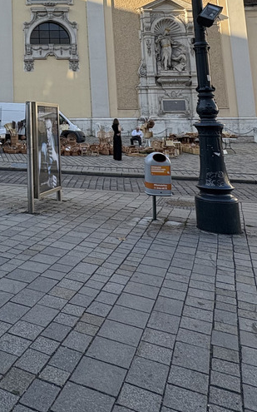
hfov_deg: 31.8
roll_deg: +0.5
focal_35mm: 36
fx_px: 404
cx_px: -16
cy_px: 52
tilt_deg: +10.2
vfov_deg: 49.0
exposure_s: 1/548
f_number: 2.2
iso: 64
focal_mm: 2.22
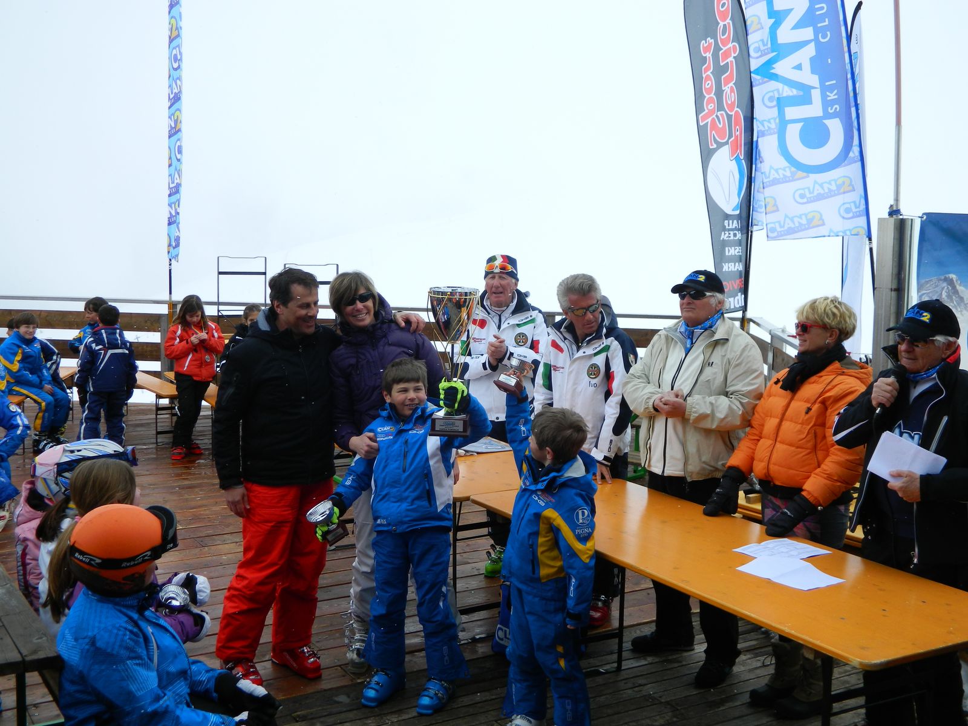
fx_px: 1147
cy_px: 363
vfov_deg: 35.1
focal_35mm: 41
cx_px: 484
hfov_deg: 45.8
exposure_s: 1/800
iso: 80
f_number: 3.5
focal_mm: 7.3
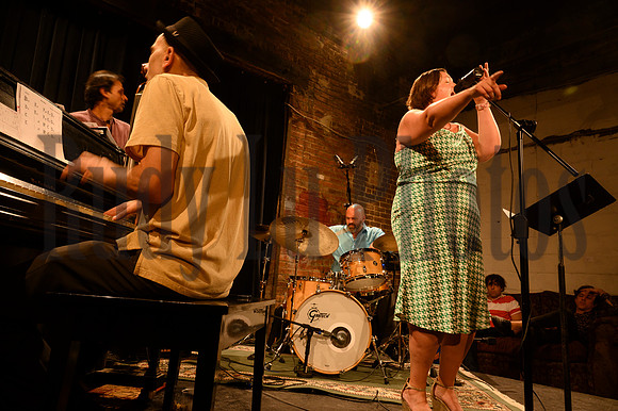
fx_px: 412
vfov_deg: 53.1
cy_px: 206
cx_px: 309
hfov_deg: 73.8
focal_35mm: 24
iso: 1100
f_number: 9
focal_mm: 24
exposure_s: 1/15
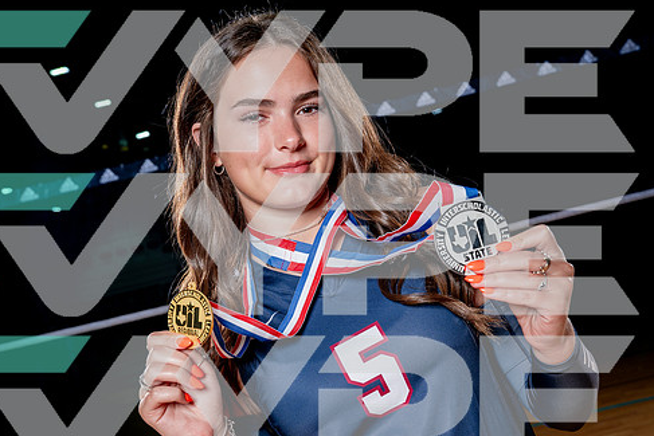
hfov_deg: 35.6
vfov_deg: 24.2
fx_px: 1018
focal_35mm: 56
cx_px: 297
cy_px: 245
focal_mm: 47
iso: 250
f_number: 8
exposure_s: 1/250
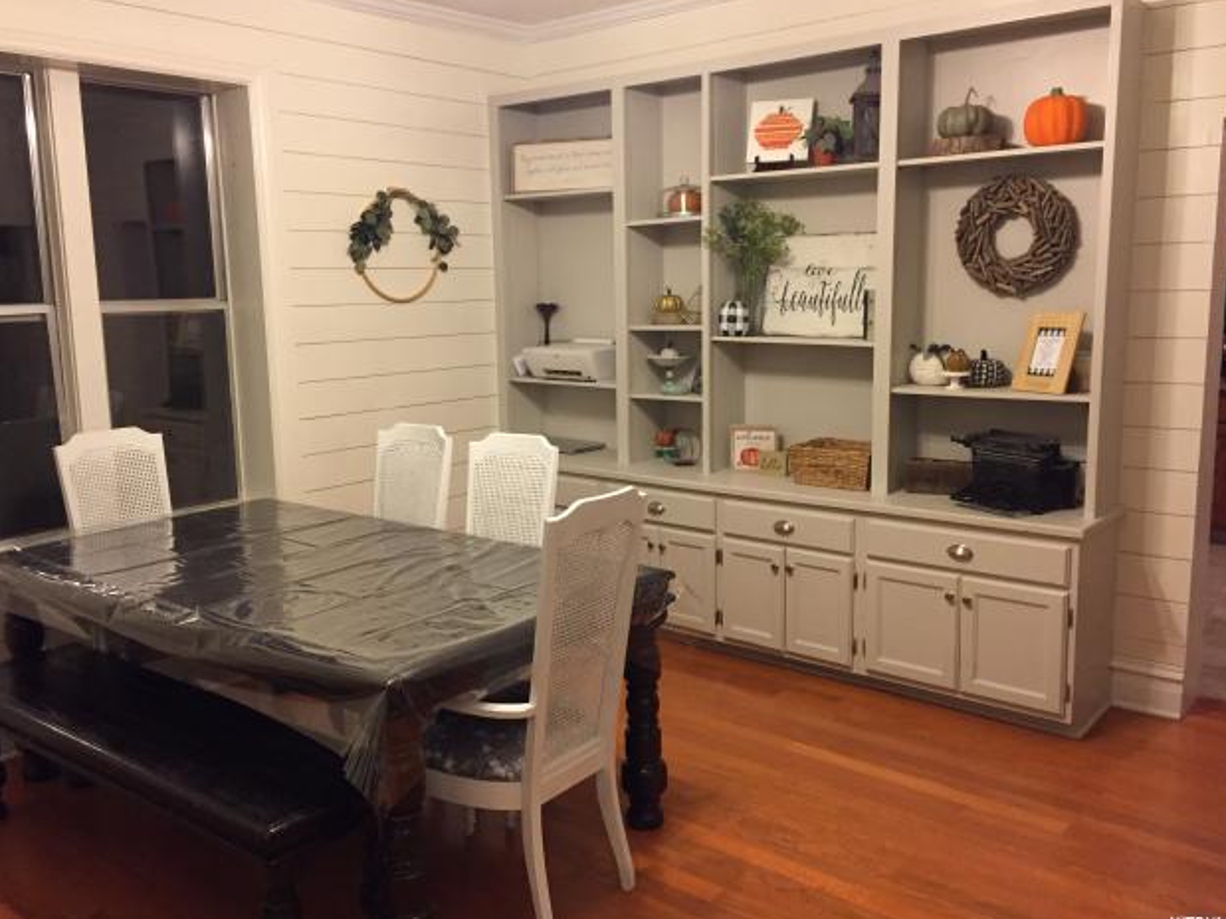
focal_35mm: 30
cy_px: 456
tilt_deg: -9.3
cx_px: 600
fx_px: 1062
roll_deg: +1.4
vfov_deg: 46.8
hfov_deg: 60.0
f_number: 2.2
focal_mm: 4.15
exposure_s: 1/30
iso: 200
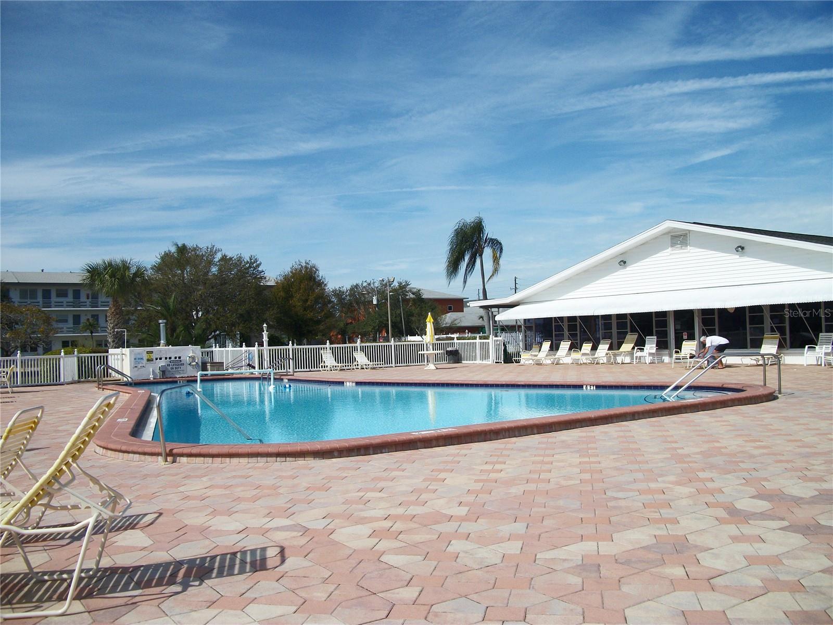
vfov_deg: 44.2
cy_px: 312
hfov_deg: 56.8
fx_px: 770
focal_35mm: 32
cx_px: 416
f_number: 8.8
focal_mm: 5.7
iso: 80
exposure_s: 1/250
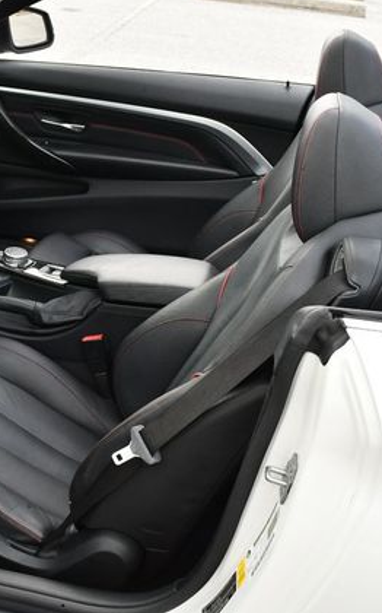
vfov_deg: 36.3
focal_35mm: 56
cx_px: 41
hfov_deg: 22.6
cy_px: 305
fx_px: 934
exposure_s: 1/250
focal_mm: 18
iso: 360
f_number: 5.6
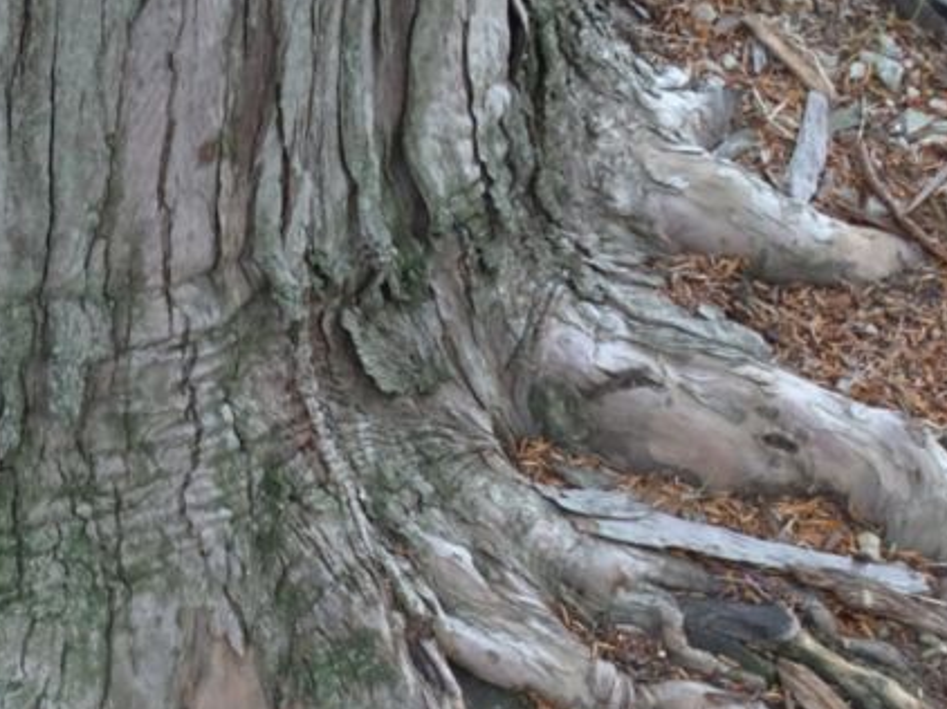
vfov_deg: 18.5
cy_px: 653
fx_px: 2133
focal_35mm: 78
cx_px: 34
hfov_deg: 24.1
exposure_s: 1/30
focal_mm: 5.09
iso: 160
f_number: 4
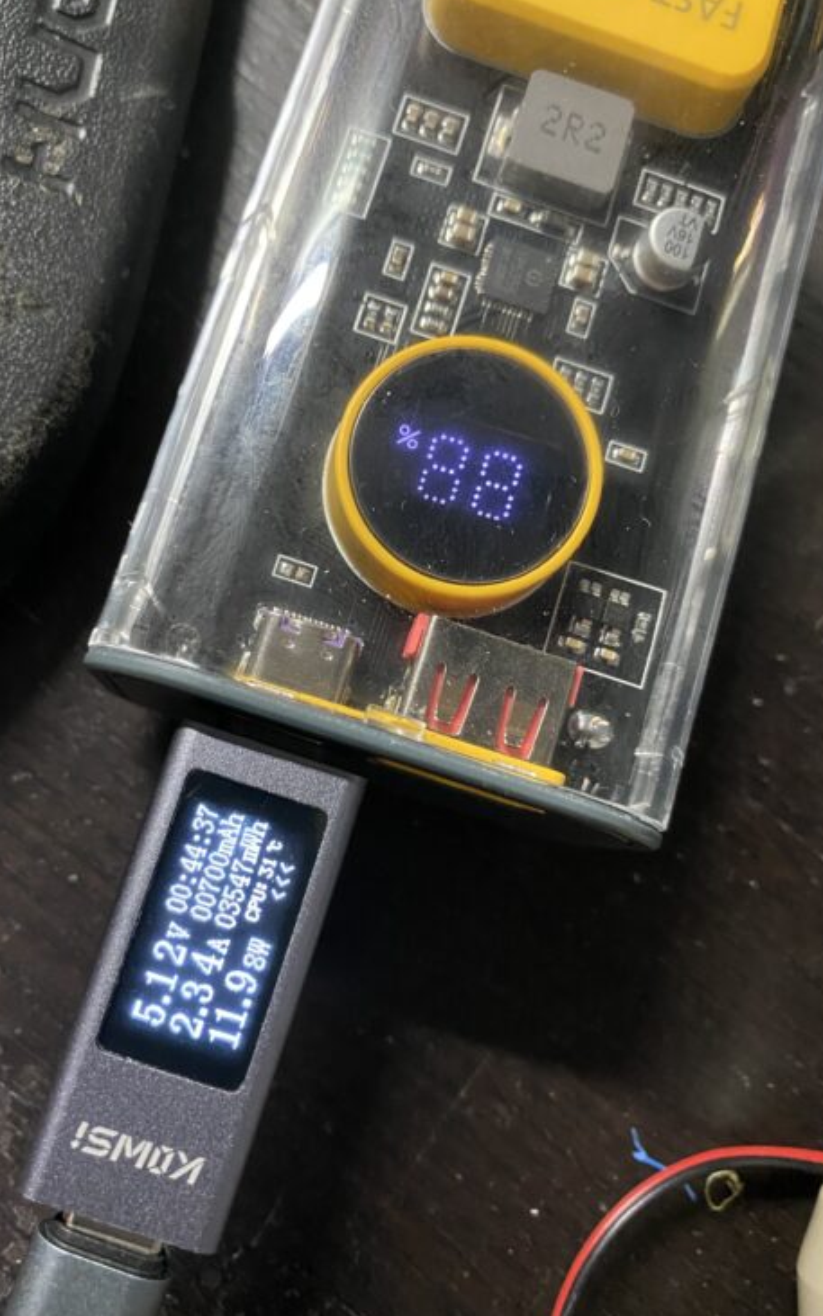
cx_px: 324
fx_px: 1041
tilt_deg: -79.8
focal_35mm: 29
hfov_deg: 42.9
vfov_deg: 64.6
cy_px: 646
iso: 640
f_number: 1.8
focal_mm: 4.25
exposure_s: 1/30
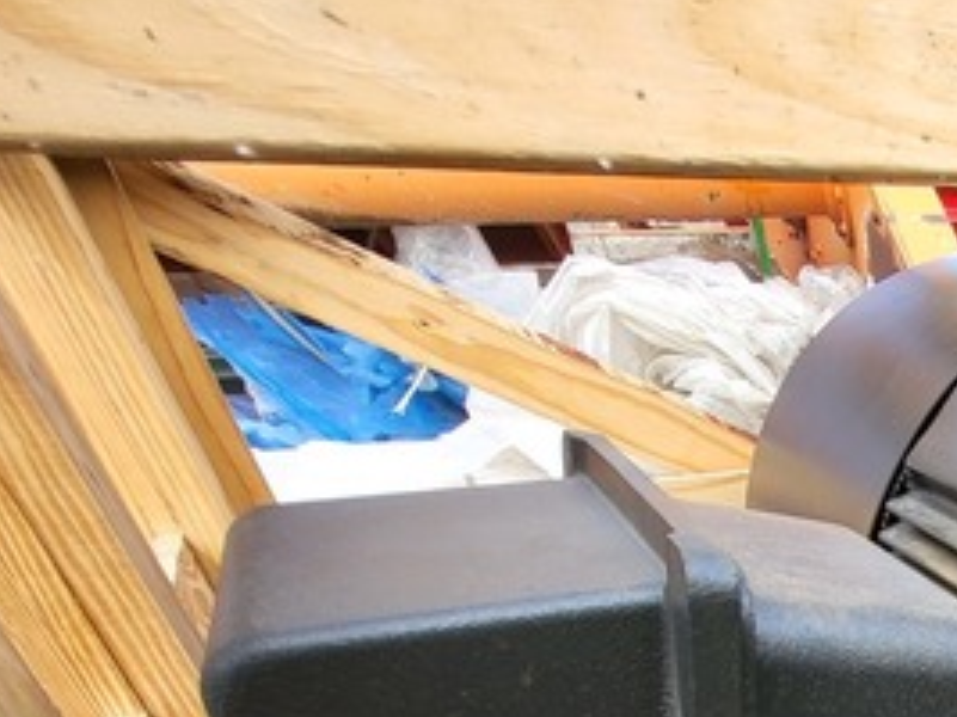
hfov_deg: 30.6
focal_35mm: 39
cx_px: 1380
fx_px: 1078
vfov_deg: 28.3
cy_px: 993
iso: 32
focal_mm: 1.74
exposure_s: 1/199
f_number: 2.2
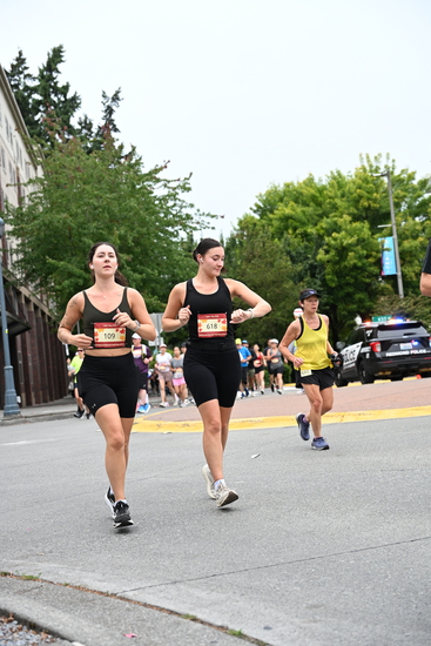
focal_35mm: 57
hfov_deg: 23.8
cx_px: 216
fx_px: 1023
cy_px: 323
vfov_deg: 35.0
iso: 1600
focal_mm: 57
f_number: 4
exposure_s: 1/800
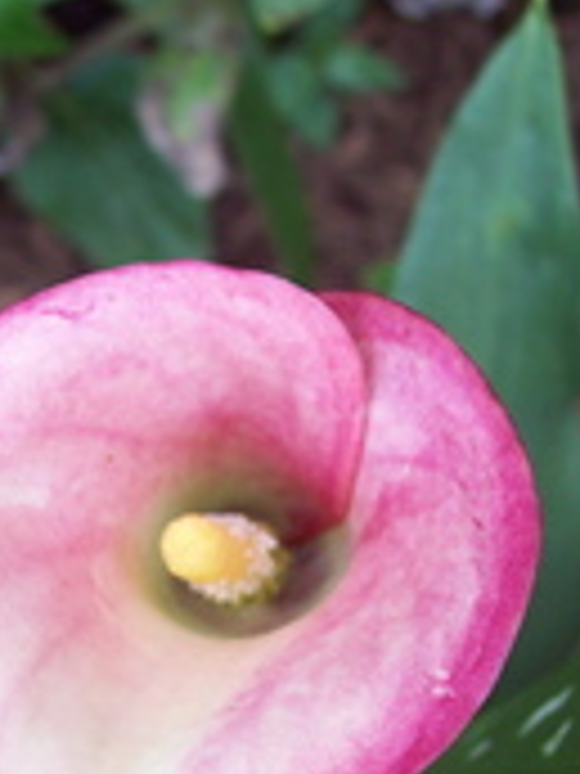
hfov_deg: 14.7
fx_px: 2234
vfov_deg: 19.3
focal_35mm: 100
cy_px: 680
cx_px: 139
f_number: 3.4
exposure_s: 1/45
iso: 100
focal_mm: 8
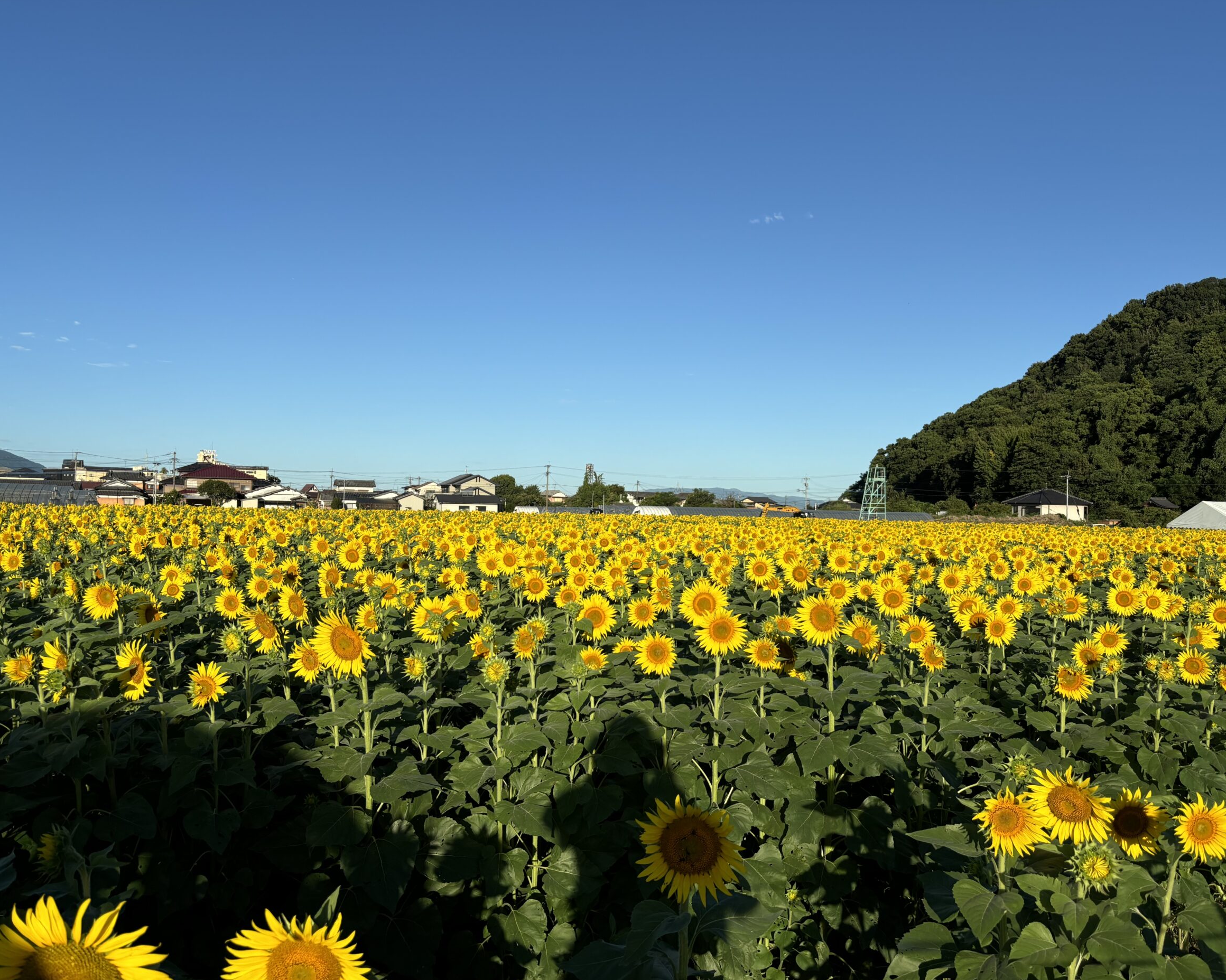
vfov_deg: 51.5
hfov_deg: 62.2
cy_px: 501
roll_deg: -1.8
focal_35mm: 28
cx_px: 633
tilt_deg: +2.6
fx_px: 1016
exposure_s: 1/3788
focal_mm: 5.96
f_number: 1.6
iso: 50
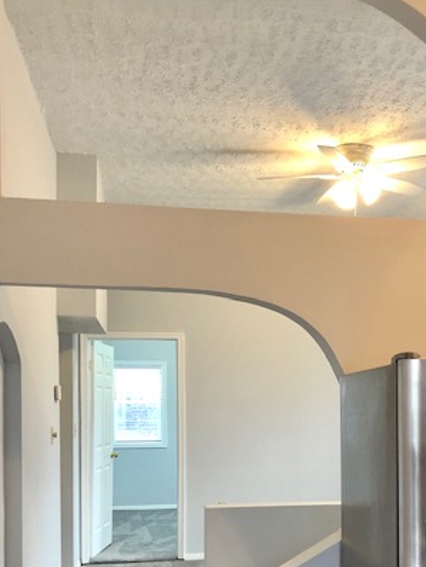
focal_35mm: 45
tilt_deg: -0.3
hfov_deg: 32.1
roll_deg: -0.7
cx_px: 262
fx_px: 738
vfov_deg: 41.0
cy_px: 413
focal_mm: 3.99
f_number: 1.8
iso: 50
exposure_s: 1/15
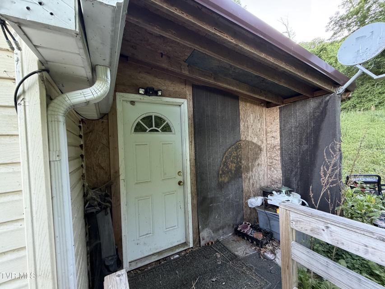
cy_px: 144
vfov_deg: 85.7
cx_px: 192
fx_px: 156
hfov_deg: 102.1
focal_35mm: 14
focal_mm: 2.22
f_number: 2.2
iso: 320
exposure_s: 1/113
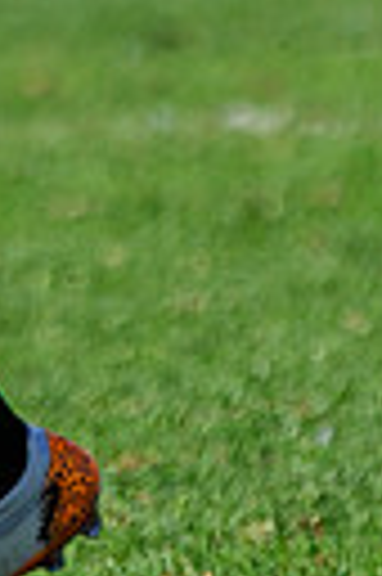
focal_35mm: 2113
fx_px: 33721
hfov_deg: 0.6
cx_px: -488
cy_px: -382
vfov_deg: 1.0
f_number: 2.8
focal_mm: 150
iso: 125
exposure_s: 1/3200
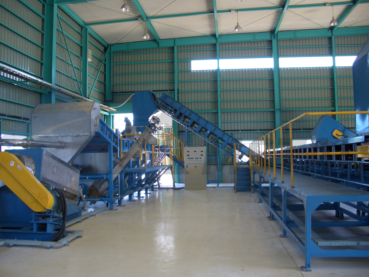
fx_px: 373
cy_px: 138
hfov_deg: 52.6
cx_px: 184
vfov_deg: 40.7
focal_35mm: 35
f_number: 2.6
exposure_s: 1/80
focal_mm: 5.8
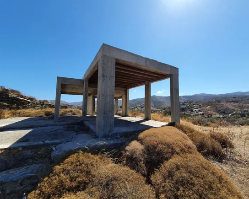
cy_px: 99
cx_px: 135
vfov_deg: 88.0
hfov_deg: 100.5
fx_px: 103
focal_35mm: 14
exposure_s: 1/1128
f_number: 2.2
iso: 50
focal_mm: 1.8
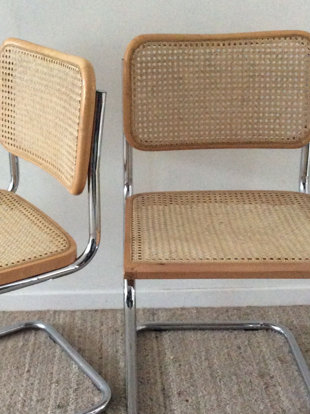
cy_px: 230
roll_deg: +2.8
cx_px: 99
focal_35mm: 55
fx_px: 657
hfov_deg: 26.4
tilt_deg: -24.3
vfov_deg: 34.9
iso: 320
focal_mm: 3.3
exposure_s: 1/20
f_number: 2.4
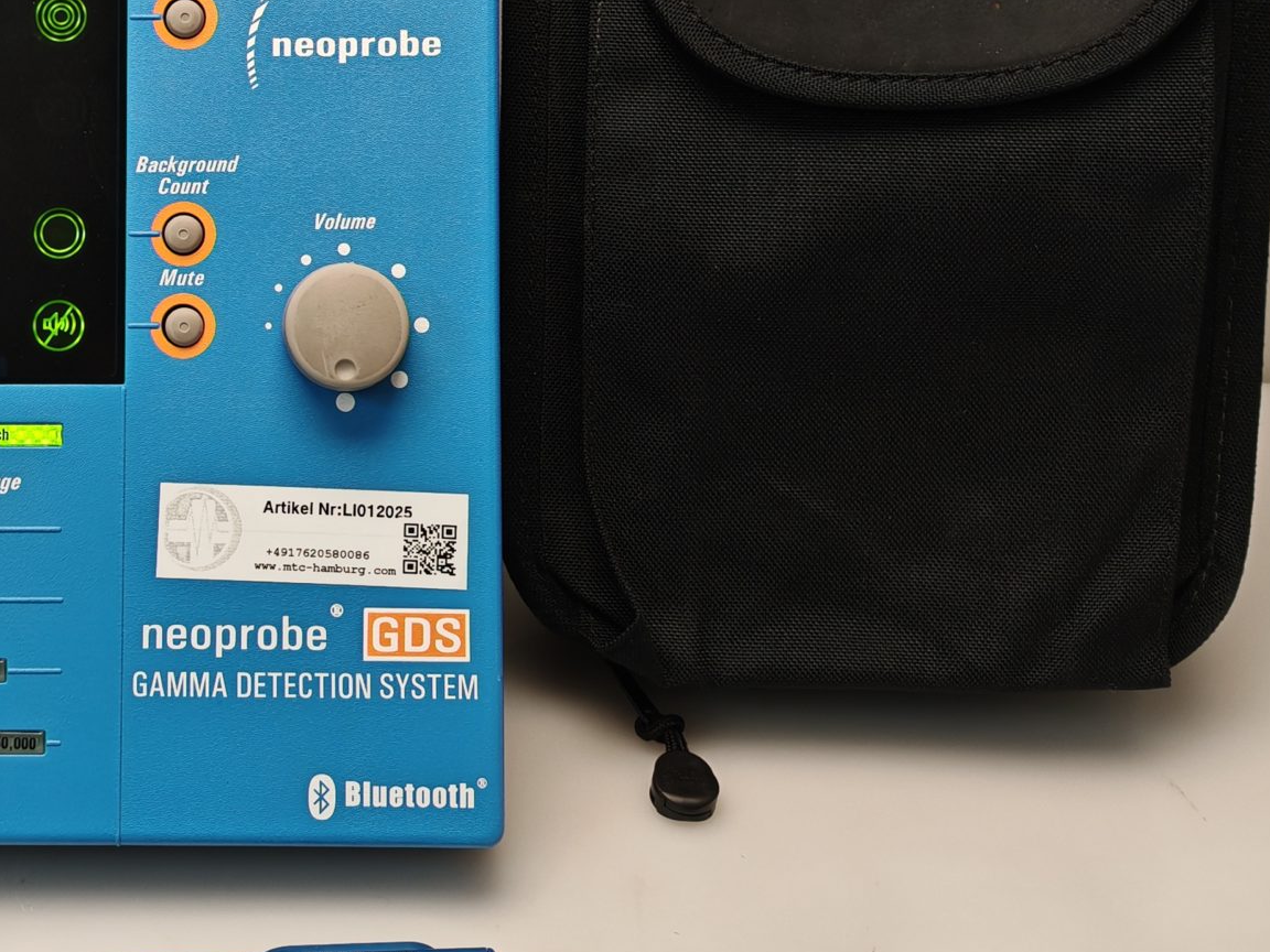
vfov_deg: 24.1
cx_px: 246
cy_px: 202
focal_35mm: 60
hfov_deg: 31.3
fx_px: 2201
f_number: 2
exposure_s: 1/100
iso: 160
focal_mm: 6.83
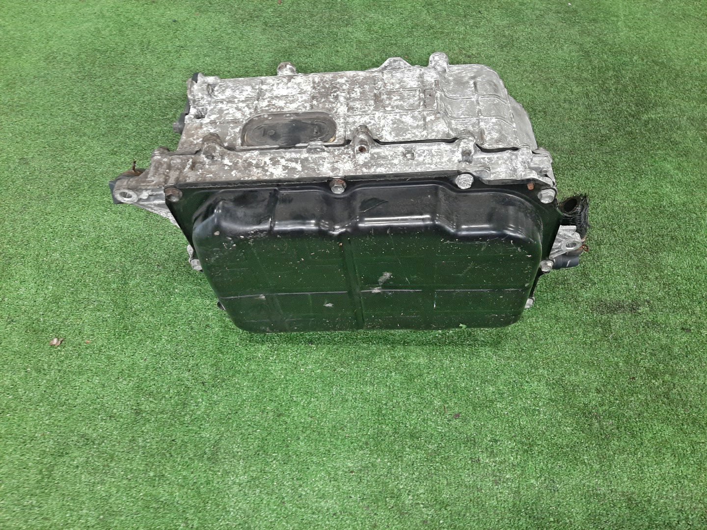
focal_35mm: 26
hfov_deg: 67.3
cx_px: 354
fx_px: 531
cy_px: 265
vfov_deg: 53.1
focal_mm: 3.93
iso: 171
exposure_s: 1/33
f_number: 1.7
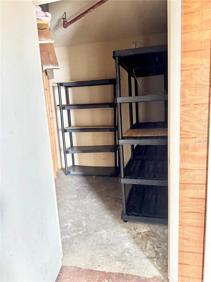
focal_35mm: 24
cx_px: 106
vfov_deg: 71.6
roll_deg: +3.2
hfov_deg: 56.8
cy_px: 141
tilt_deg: -12.5
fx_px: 195
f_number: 1.78
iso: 500
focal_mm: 6.76
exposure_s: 1/60
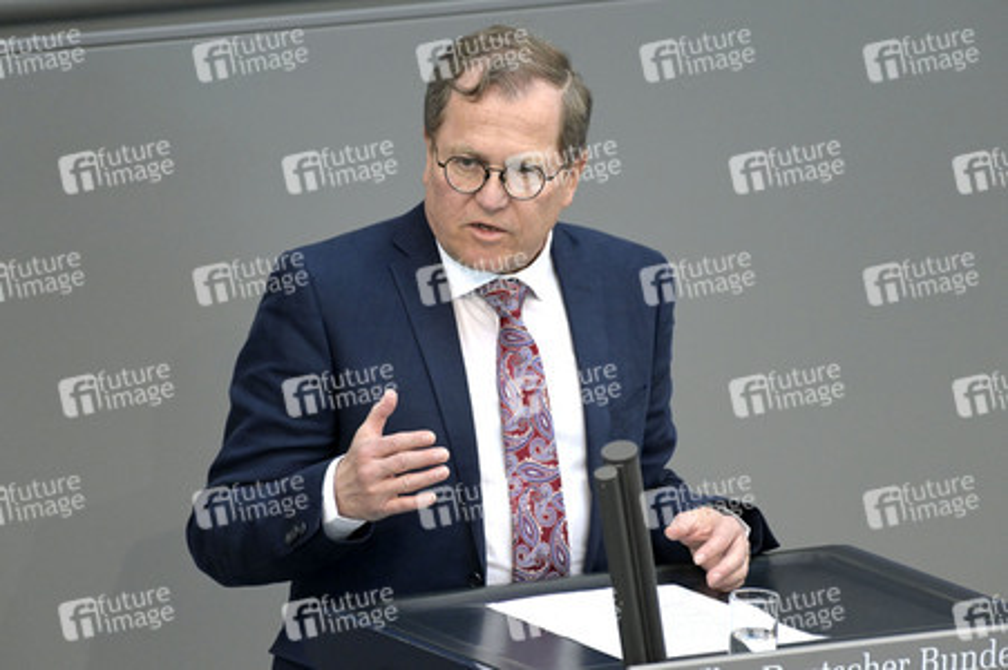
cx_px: 504
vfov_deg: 2.7
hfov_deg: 4.1
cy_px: 335
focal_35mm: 500
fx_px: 13989
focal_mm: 500
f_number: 5.6
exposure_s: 1/400
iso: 8000
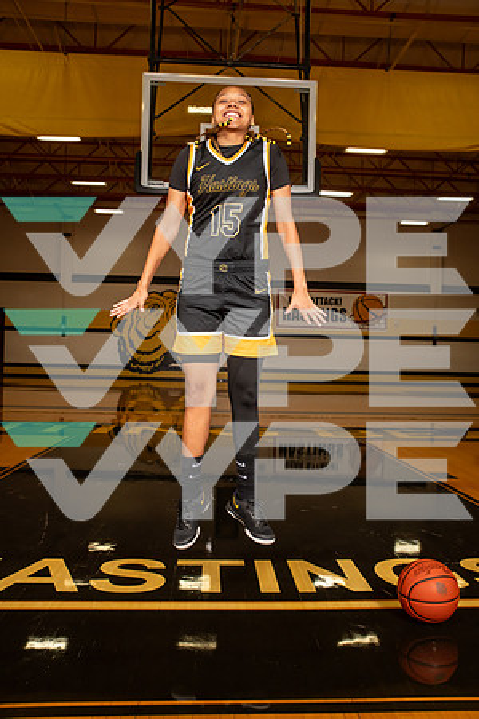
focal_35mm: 32
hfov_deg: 41.1
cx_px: 240
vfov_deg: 58.7
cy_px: 360
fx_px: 639
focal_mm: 32
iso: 640
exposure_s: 1/400
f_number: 7.1
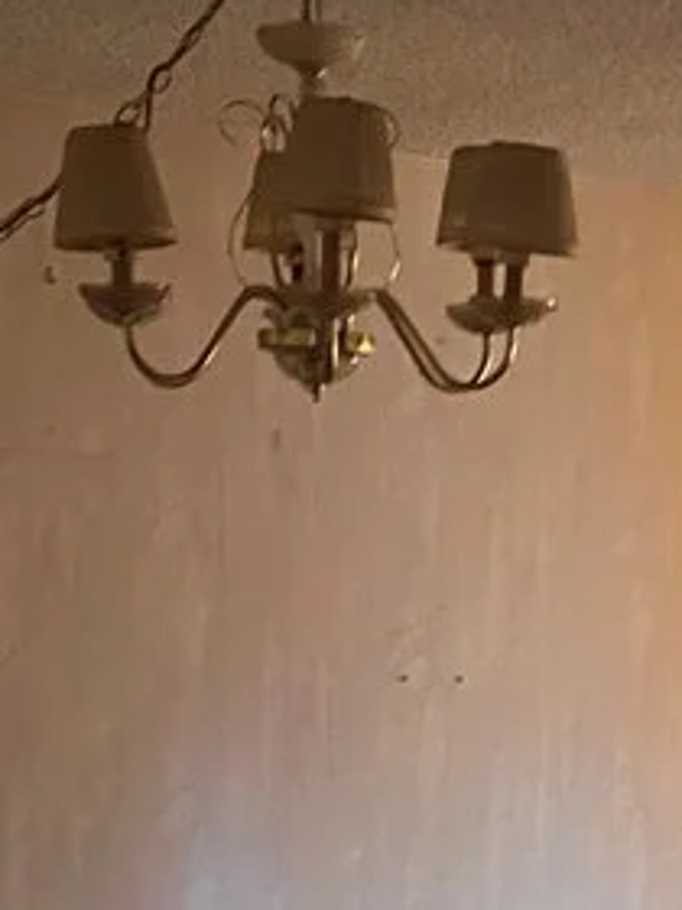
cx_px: 688
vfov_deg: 19.4
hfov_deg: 15.3
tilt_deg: -11.8
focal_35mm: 95
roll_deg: -0.1
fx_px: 2496
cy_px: 1108
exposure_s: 1/32
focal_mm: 5.1
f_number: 1.6
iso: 640
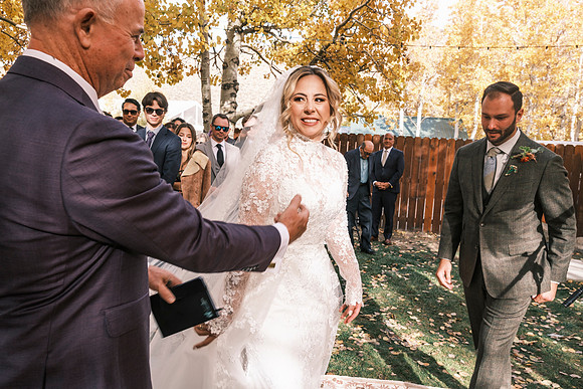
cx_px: 292
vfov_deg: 48.0
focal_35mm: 27
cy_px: 194
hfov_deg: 67.4
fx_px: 437
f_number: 5.6
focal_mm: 18
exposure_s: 1/125
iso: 160
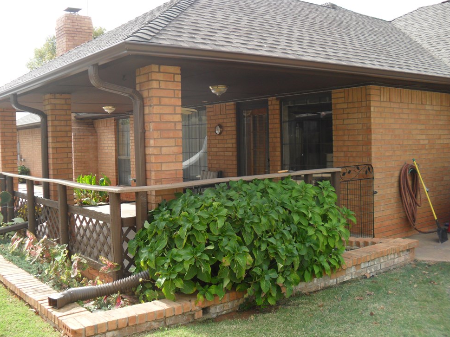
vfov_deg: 38.6
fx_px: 481
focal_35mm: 37
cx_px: 218
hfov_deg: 50.1
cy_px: 160
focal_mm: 6.3
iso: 80
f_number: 3
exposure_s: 1/500
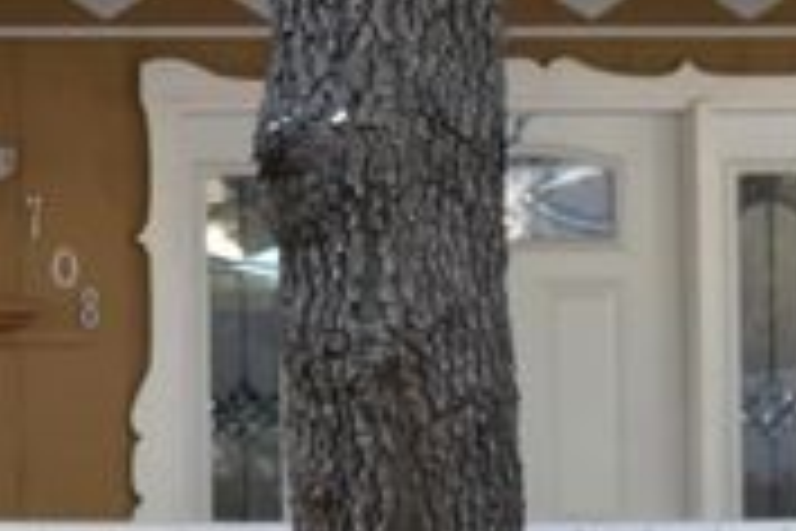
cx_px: -153
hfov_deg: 11.6
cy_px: 281
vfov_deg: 7.9
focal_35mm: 174
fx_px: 3847
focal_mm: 20
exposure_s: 1/100
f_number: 5
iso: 400
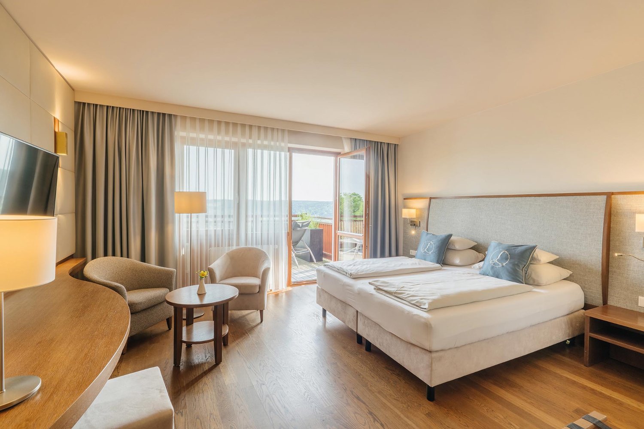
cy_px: 214
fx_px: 286
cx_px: 322
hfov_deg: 96.7
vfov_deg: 73.7
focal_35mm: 16
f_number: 13
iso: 100
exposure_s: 1/30
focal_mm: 16
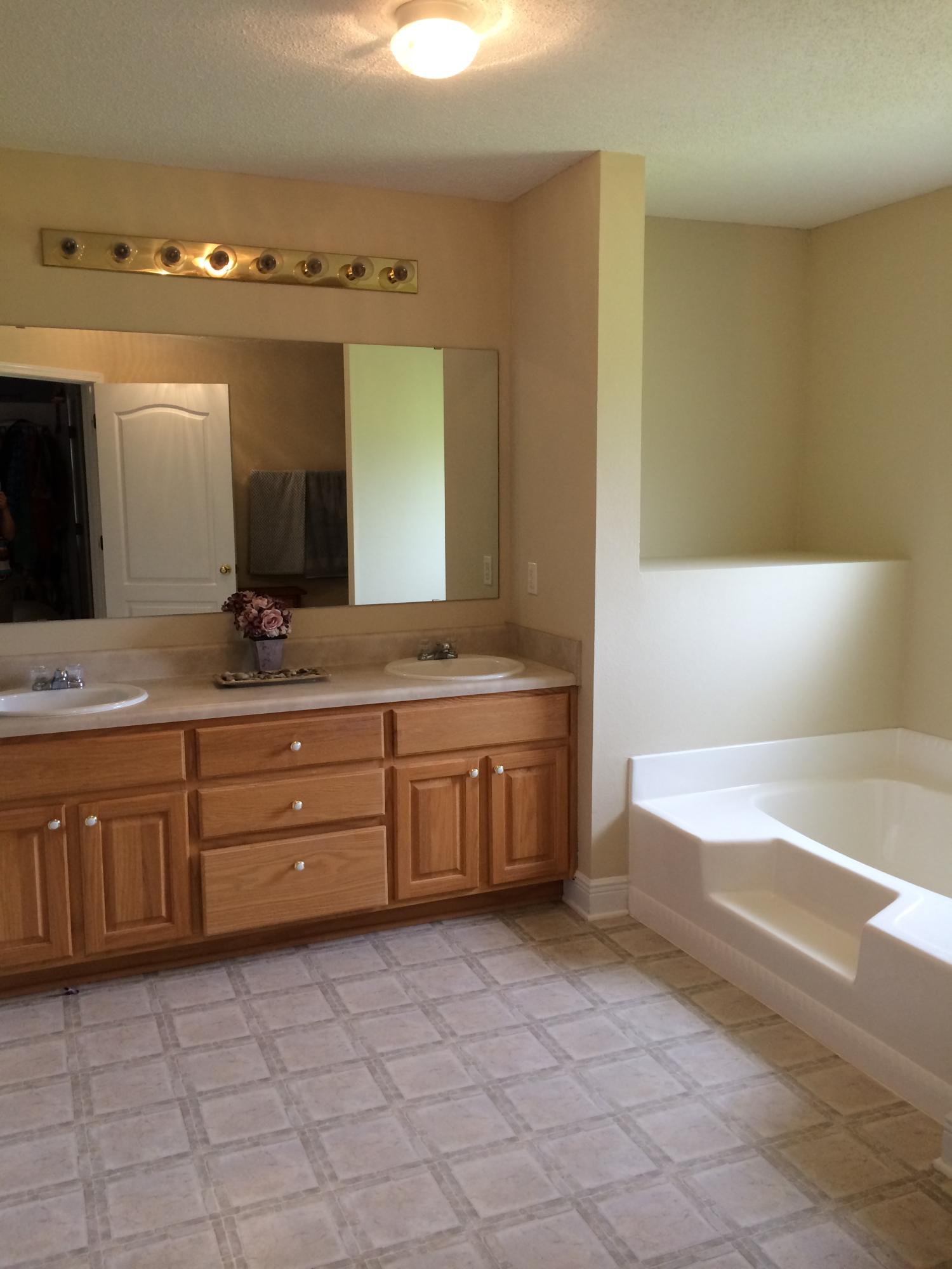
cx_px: 476
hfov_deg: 46.8
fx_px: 1100
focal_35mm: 30
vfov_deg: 60.0
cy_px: 634
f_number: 2.2
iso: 50
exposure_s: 1/30
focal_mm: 4.12
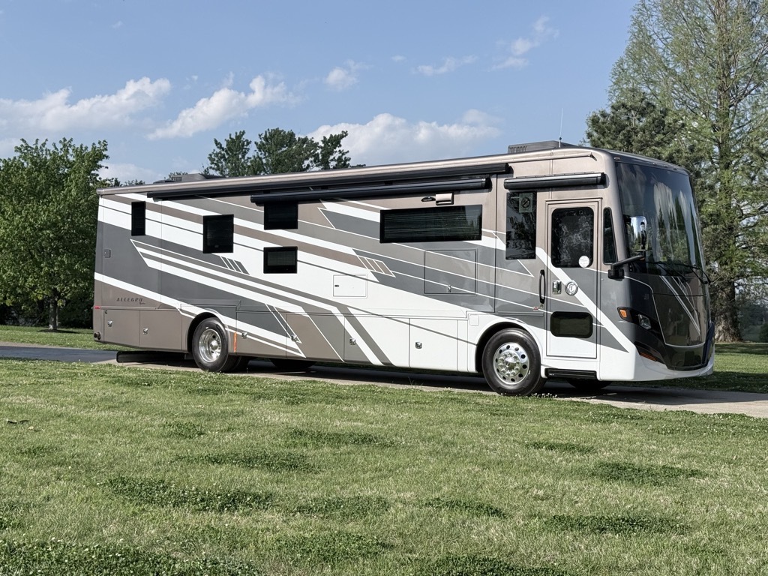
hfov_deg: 39.7
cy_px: 288
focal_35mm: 48
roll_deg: +1.3
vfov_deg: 30.3
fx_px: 1065
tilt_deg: +1.8
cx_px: 384
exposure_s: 1/6536
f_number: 1.78
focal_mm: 6.76
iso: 64
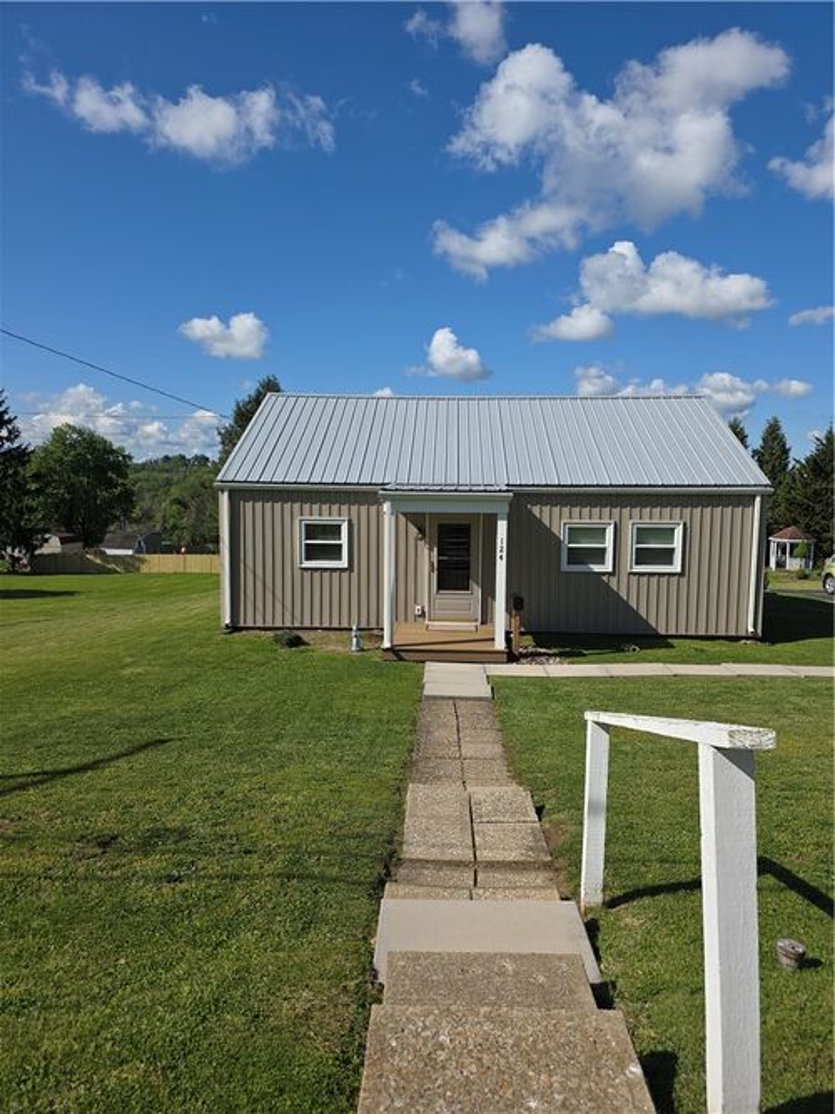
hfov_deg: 58.9
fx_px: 740
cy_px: 557
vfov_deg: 73.9
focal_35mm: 23
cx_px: 418
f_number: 1.7
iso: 12
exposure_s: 1/1279
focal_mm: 6.3
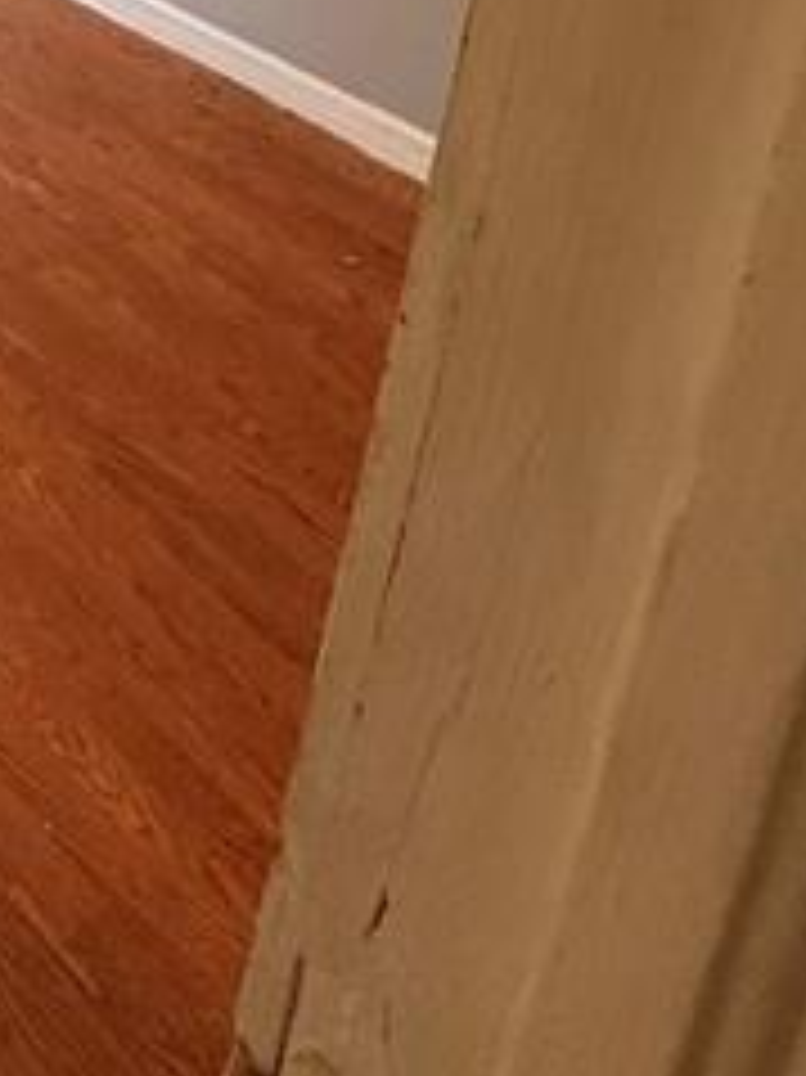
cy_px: -288
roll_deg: -3.3
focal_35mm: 45
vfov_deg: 32.7
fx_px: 1398
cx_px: -387
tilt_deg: -13.2
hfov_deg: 25.0
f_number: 2.2
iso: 400
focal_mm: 2.22
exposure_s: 1/120
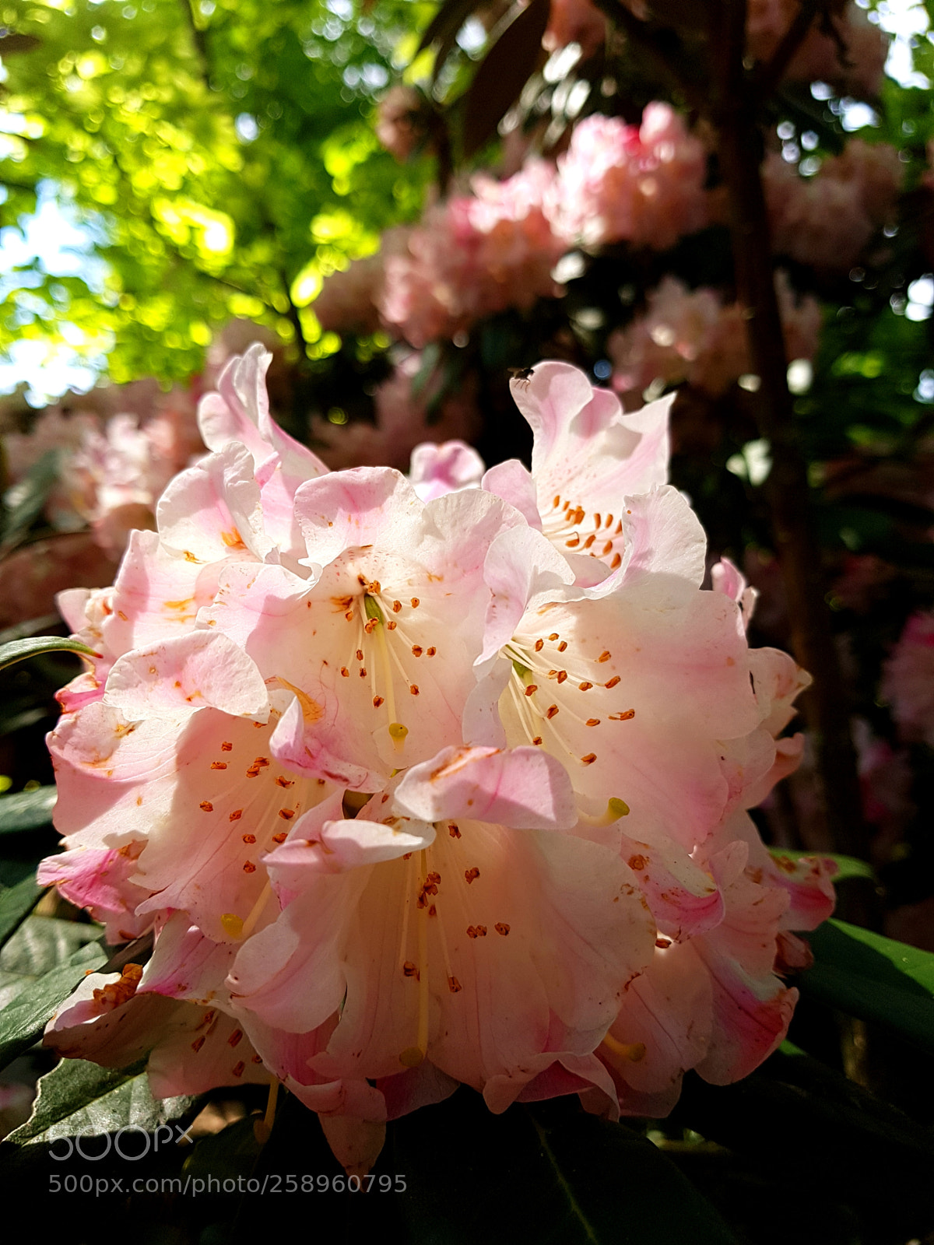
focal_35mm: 26
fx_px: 935
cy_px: 622
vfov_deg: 67.3
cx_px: 467
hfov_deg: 53.1
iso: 50
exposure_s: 1/449
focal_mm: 4.2
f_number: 1.7
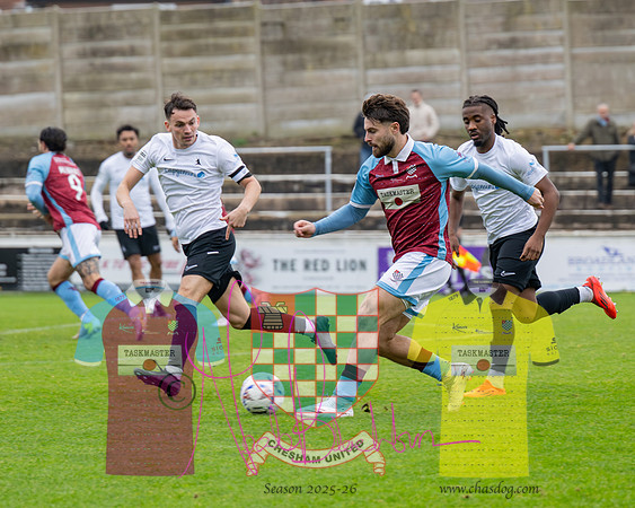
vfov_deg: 6.5
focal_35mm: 238
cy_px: 199
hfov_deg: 8.1
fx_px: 4471
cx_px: 361
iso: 800
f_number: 2.8
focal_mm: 105
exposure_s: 1/500
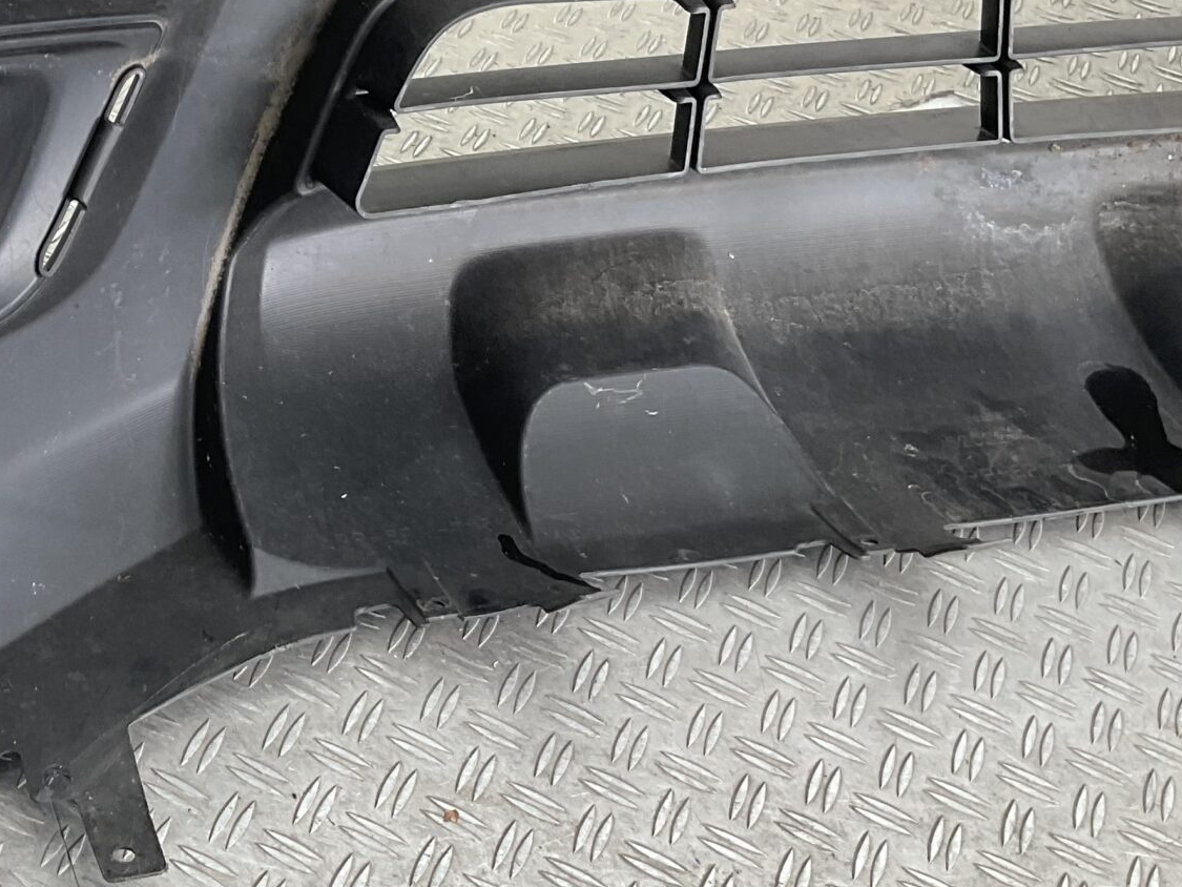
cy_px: 163
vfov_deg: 21.9
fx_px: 2254
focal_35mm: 66
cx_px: 129
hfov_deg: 28.3
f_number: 1.8
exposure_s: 1/120
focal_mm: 3
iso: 25
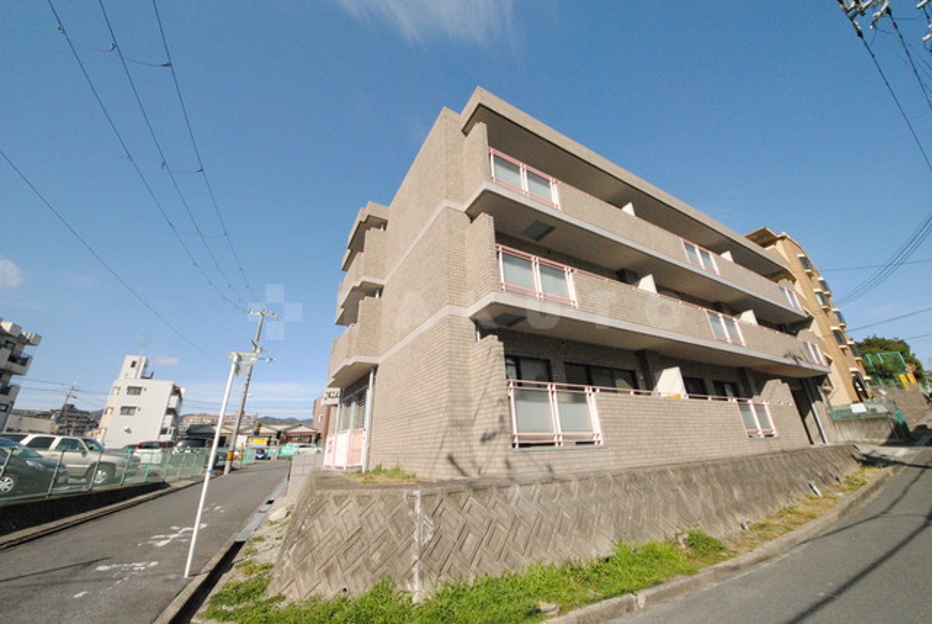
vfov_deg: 90.1
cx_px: 466
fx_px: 311
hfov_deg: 112.6
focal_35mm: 12
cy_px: 312
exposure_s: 1/800
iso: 1600
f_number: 14
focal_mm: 8
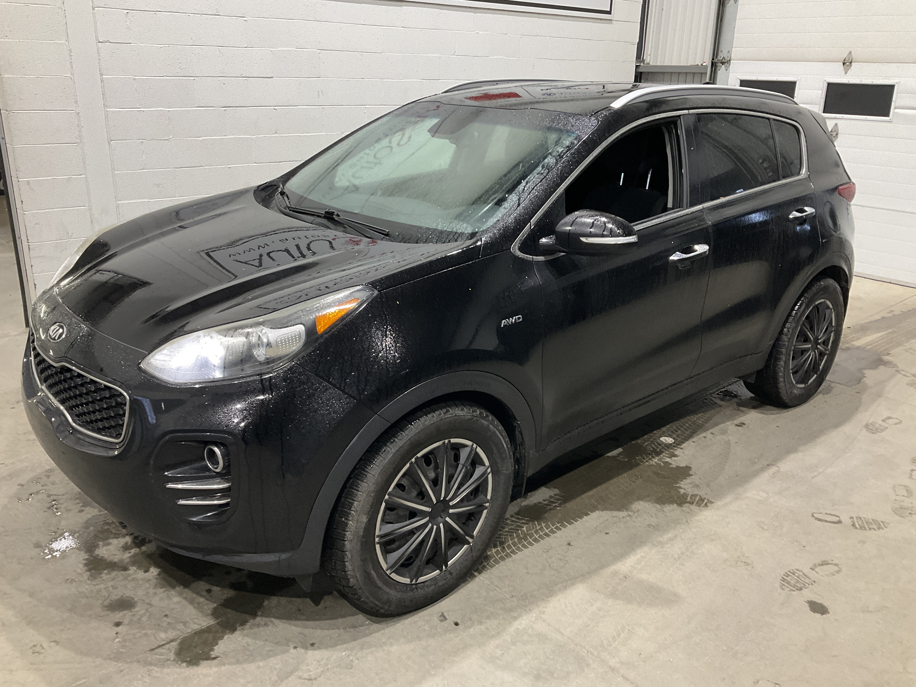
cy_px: 344
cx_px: 458
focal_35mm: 29
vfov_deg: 48.2
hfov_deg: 61.7
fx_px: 767
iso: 100
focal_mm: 3
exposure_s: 1/60
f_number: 1.8
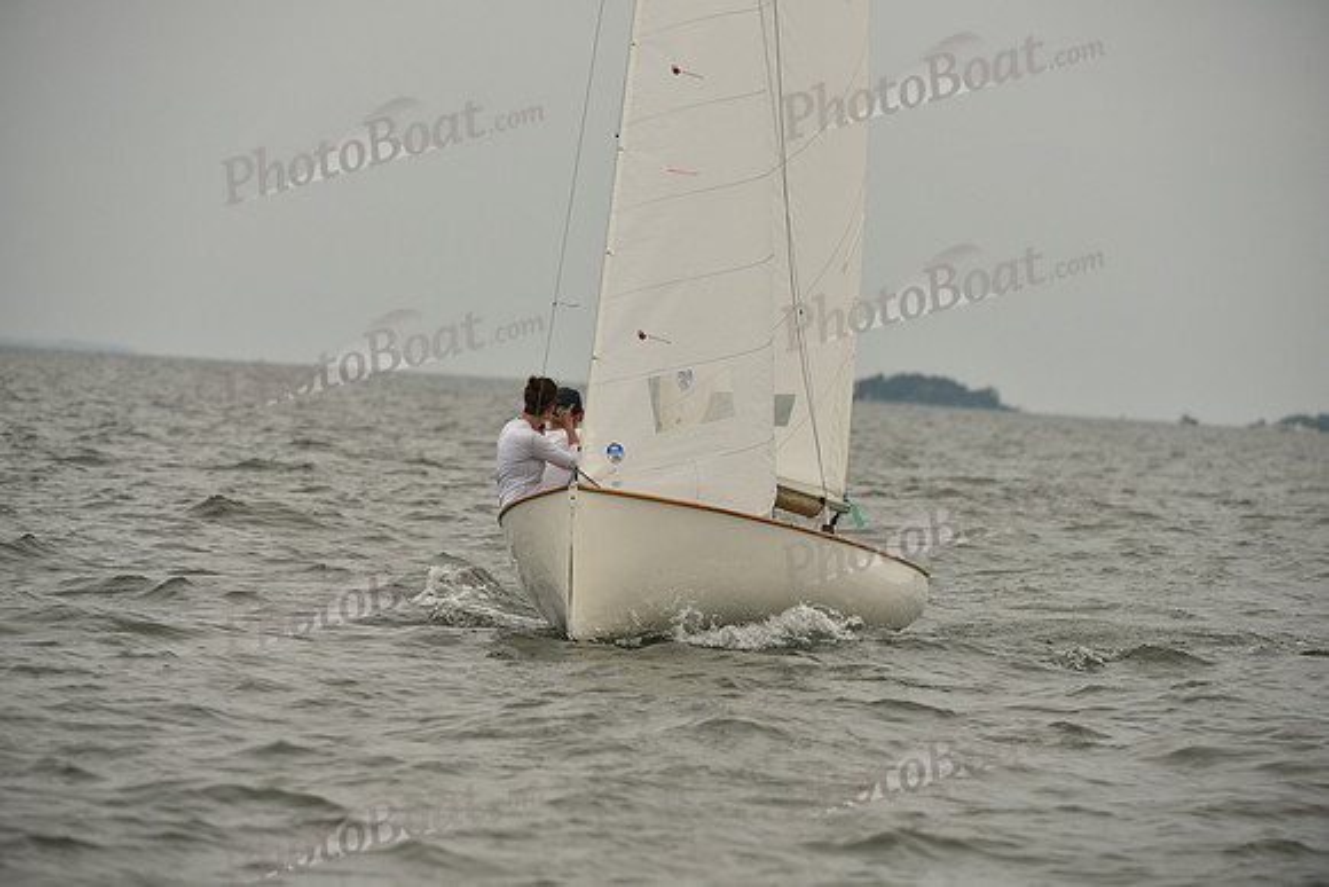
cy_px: 444
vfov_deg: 5.7
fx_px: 8862
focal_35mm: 240
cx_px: 664
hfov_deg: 8.6
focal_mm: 240
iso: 320
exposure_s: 1/1250
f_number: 5.6
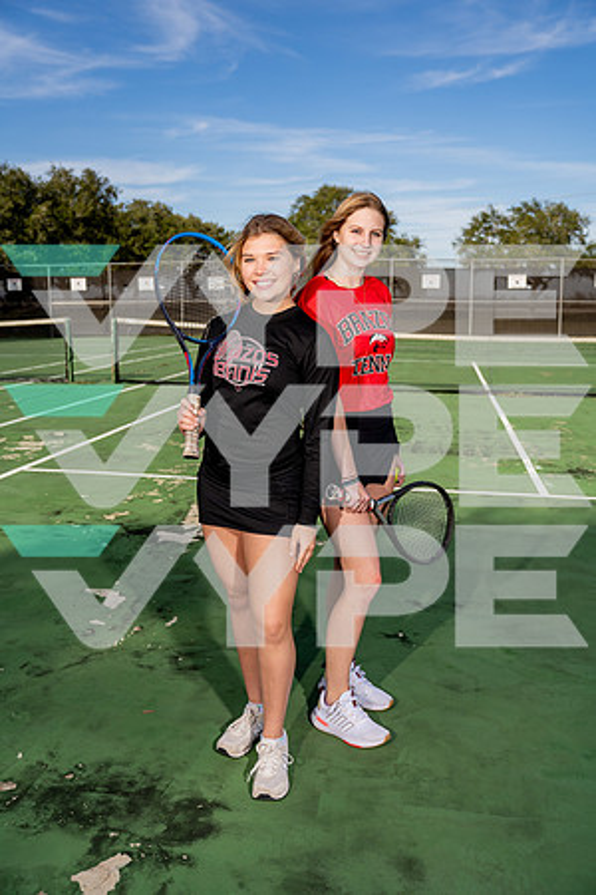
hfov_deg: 41.1
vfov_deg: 58.7
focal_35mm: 32
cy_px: 448
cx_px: 298
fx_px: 795
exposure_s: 1/1250
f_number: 4
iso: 100
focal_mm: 32
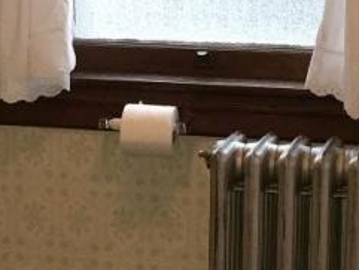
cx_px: 134
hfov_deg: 16.0
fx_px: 1276
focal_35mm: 123
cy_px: 112
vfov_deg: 12.1
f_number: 2.2
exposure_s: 1/30
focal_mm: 4.15
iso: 160
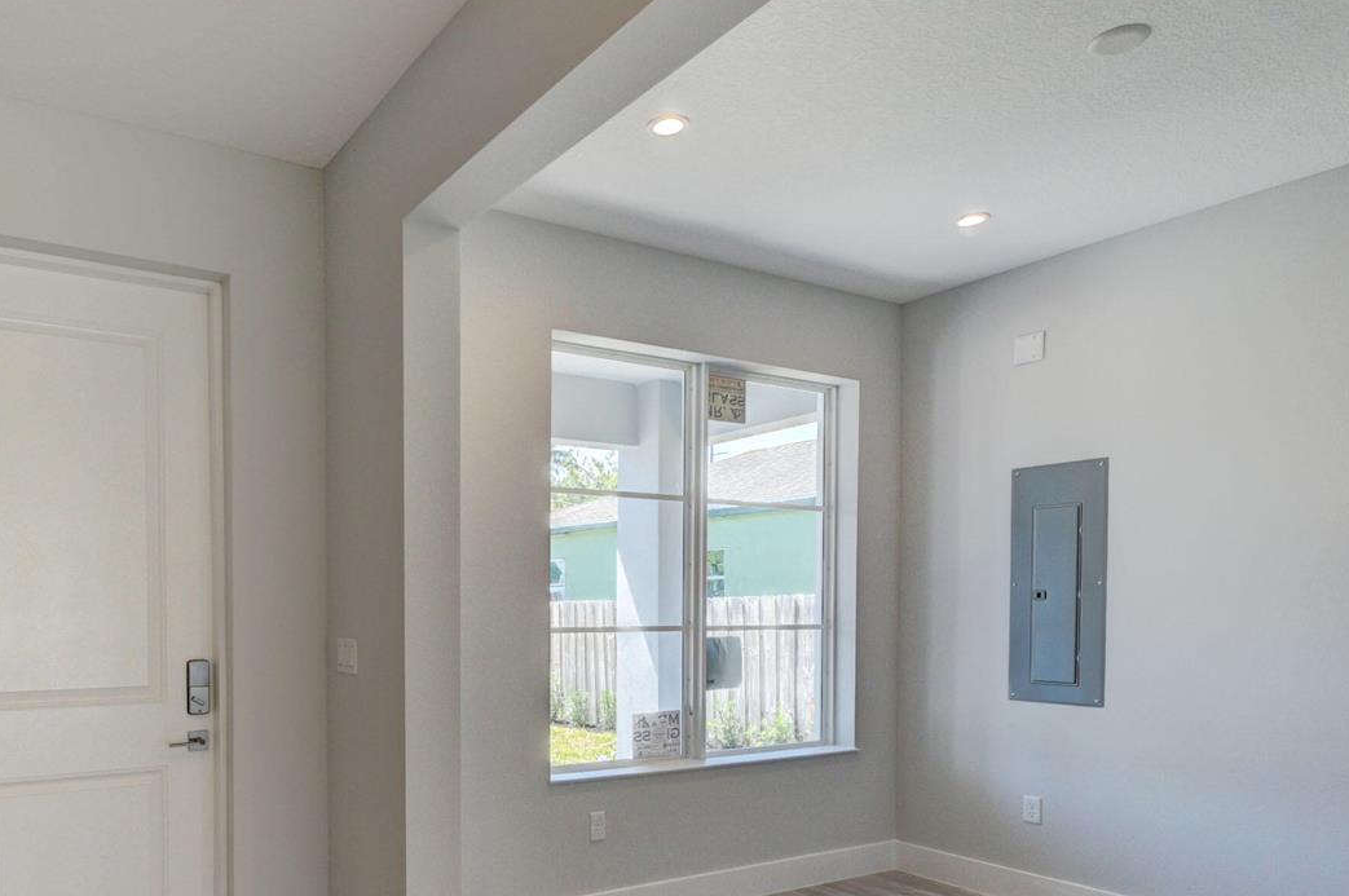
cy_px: 631
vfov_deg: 53.4
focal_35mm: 23
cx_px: 431
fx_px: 861
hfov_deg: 73.4
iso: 640
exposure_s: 1/40
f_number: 8
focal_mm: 10
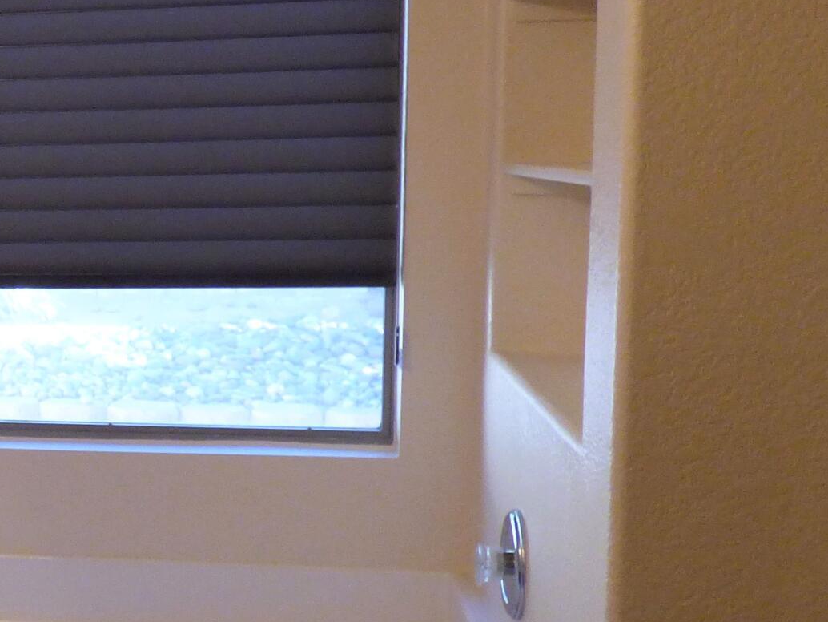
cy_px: 320
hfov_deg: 29.7
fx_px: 1388
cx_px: -93
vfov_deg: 25.2
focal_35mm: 58
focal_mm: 3.58
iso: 320
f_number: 2.8
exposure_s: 1/60
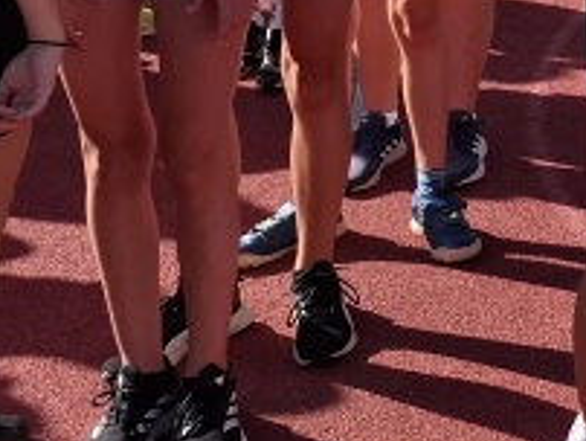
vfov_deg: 14.9
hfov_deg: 18.6
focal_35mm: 91
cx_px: 923
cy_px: -252
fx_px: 1542
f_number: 1.8
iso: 50
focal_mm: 5.54
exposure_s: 1/1721
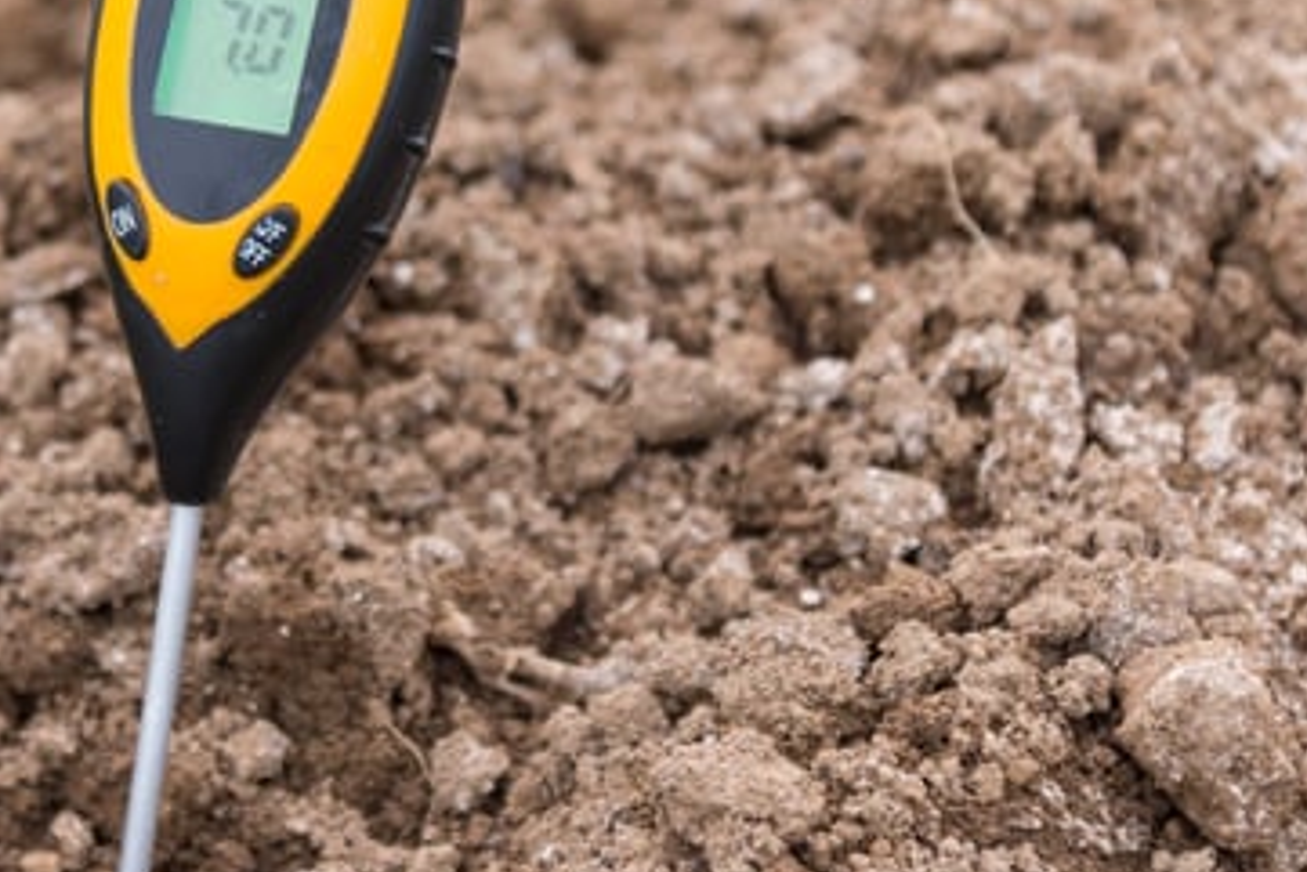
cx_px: 518
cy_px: 261
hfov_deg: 11.2
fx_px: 6646
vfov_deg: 7.5
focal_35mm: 183
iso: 100
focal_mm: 86
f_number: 4
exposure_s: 1/60
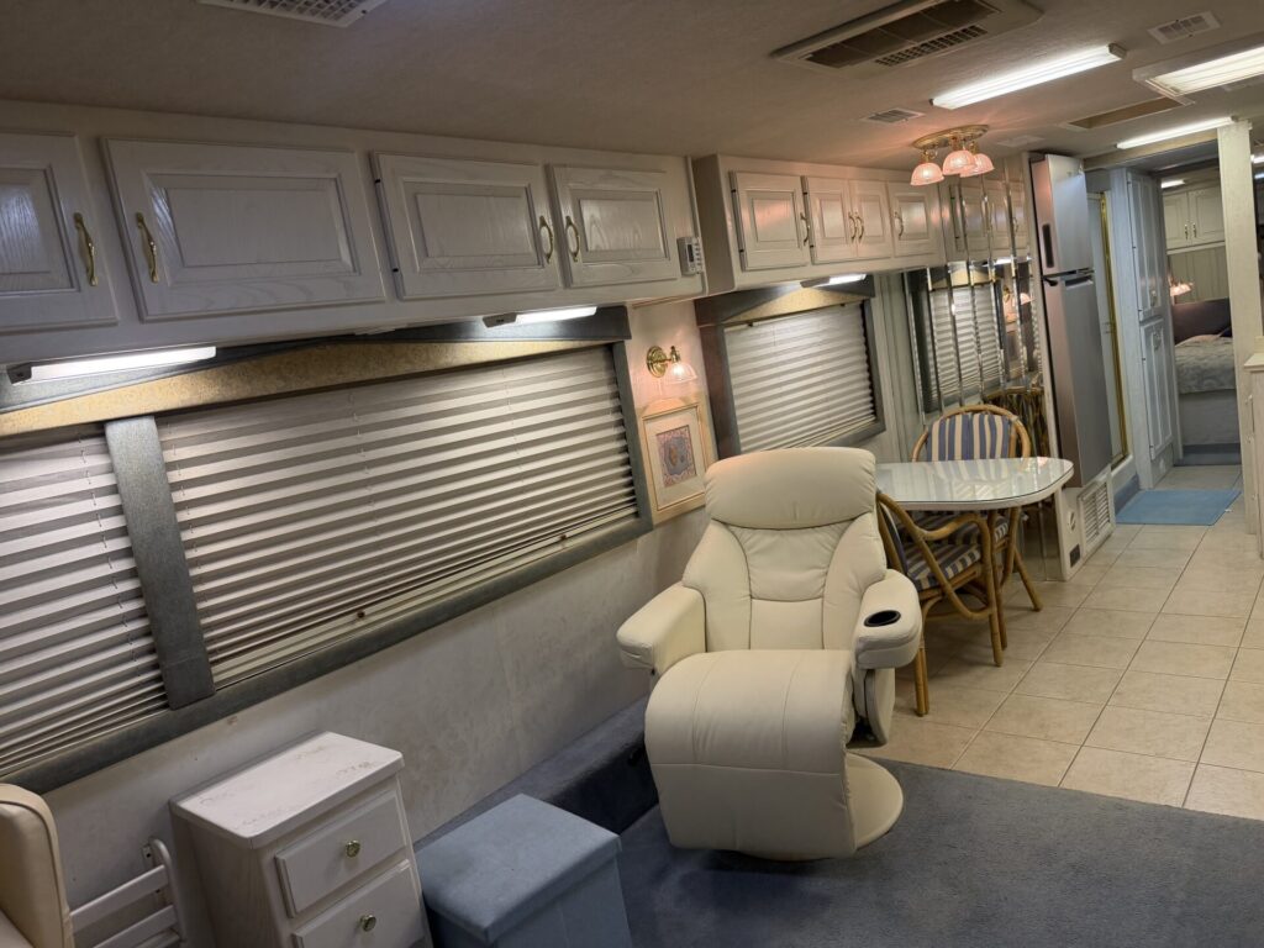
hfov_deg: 71.6
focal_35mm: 24
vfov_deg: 56.8
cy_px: 474
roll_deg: +9.5
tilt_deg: -4.9
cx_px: 632
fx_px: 876
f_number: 1.78
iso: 250
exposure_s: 1/120
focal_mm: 6.76
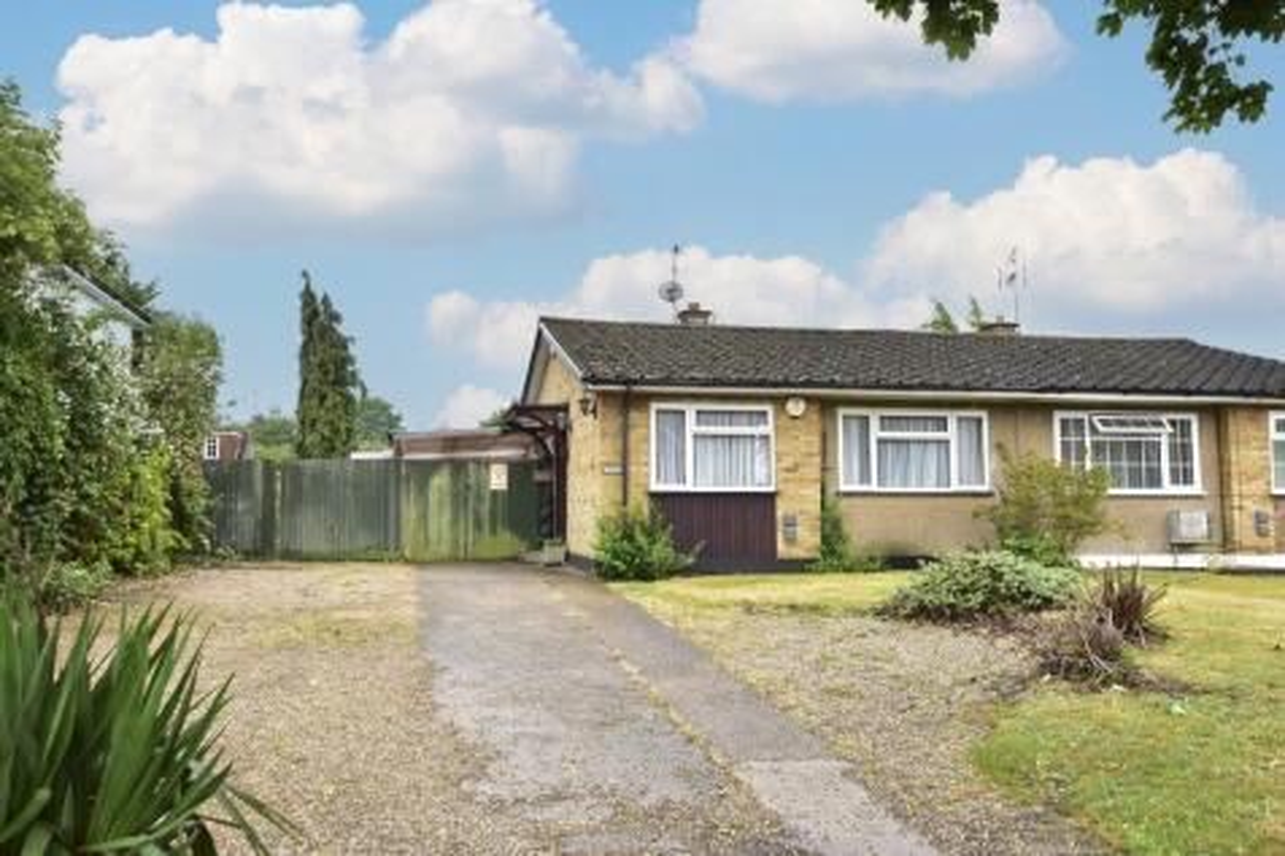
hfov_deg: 61.9
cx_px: 642
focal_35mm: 30
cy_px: 428
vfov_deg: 43.6
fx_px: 1070
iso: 640
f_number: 8
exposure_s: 1/250
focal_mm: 20
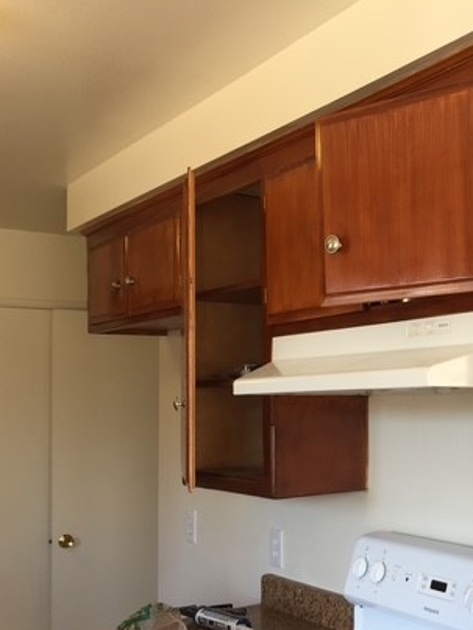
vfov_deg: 41.1
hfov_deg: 29.5
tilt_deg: +1.8
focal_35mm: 46
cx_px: 470
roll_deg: -0.3
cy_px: 370
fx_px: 837
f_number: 2.2
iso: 32
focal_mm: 4.15
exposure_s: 1/60
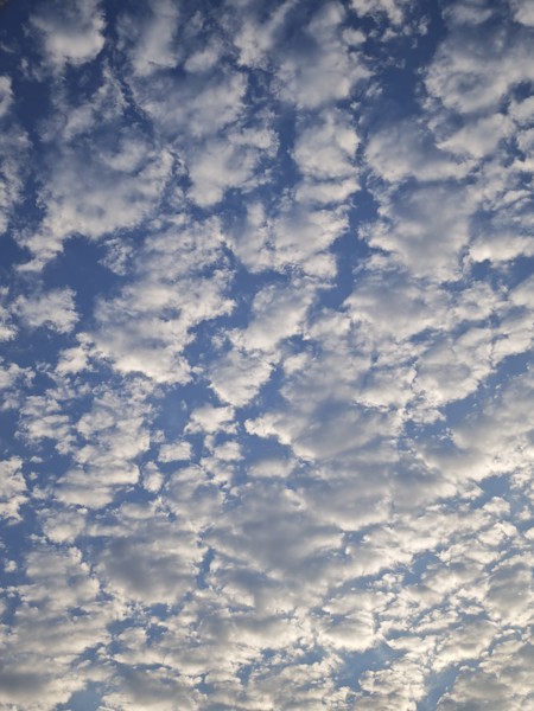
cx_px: 267
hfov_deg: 31.5
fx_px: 946
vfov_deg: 41.2
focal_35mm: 46
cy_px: 356
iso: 50
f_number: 1.63
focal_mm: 8.72
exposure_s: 1/1285
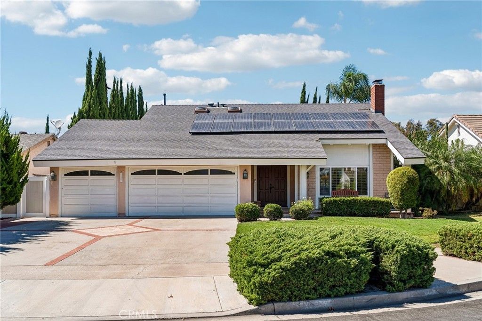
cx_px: 241
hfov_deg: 65.5
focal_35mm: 28
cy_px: 160
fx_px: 375
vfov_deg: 46.4
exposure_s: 1/400
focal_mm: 28
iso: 100
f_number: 8
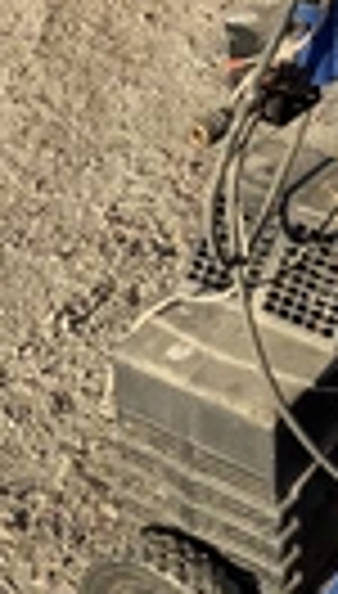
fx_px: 1613
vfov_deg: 20.6
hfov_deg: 11.6
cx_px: 469
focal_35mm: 102
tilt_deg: -30.4
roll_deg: +0.3
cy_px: 104
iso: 25
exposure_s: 1/741
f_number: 2.4
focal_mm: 3.3
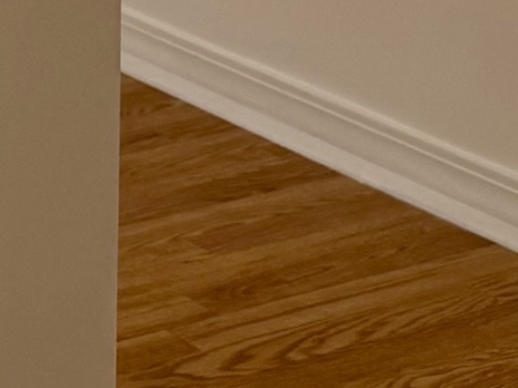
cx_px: -691
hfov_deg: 10.7
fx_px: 2379
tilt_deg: -3.8
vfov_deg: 8.3
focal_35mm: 159
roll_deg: +0.6
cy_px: -652
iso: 80
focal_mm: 6.76
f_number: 1.78
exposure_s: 1/146
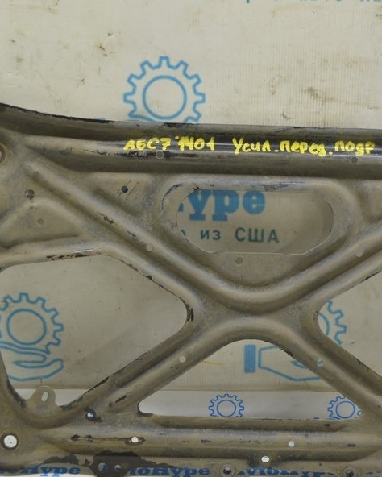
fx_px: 859
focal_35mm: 61
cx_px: 247
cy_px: 260
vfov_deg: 31.0
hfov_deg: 25.0
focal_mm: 25
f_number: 5.6
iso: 400
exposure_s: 1/20
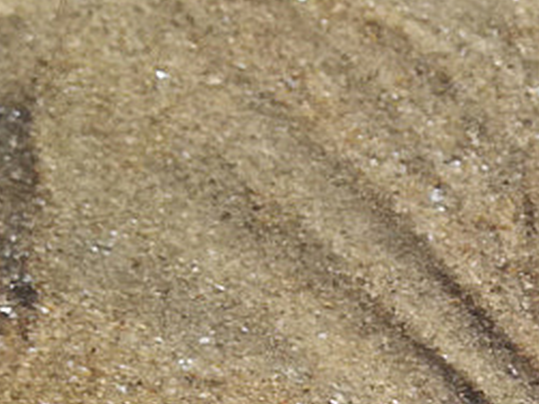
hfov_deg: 10.4
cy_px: 842
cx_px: 1134
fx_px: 2677
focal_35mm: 172
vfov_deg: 8.2
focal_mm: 3.79
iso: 50
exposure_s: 1/499
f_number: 2
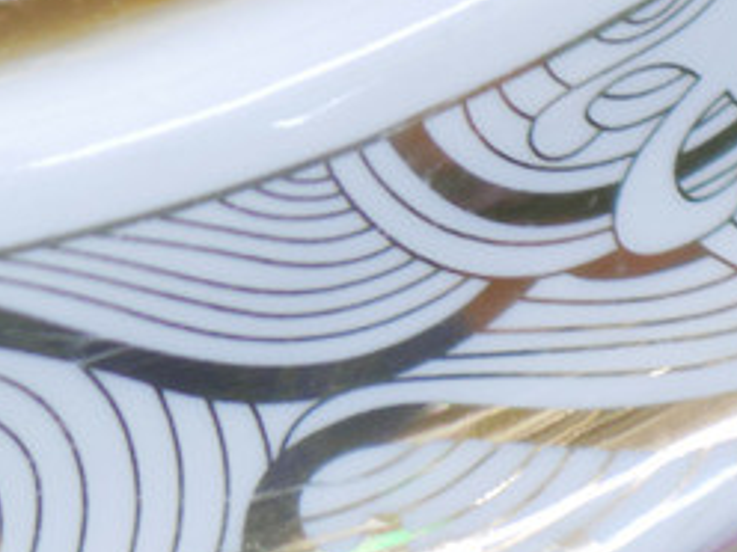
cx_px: -660
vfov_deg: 11.3
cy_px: -478
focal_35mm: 121
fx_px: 2576
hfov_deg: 14.1
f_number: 1.7
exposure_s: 1/60
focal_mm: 15
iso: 320
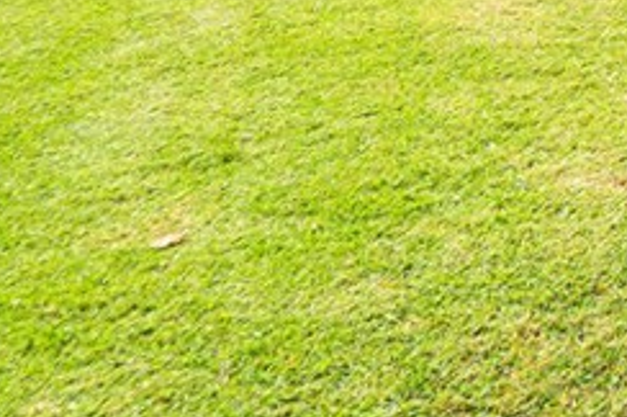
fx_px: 1096
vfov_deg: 17.9
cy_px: -296
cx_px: 1200
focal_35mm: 63
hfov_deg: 20.0
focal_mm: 10
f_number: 6.3
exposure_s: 1/250
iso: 100
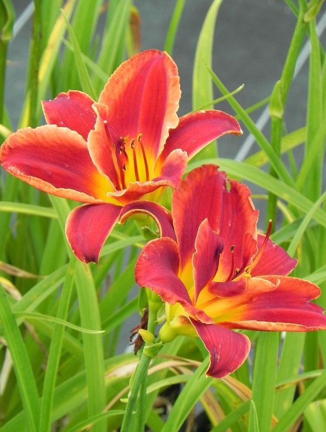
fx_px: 3092
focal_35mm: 247
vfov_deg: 8.0
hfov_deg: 6.0
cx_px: 163
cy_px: 216
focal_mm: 44
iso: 160
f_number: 5
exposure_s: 1/200
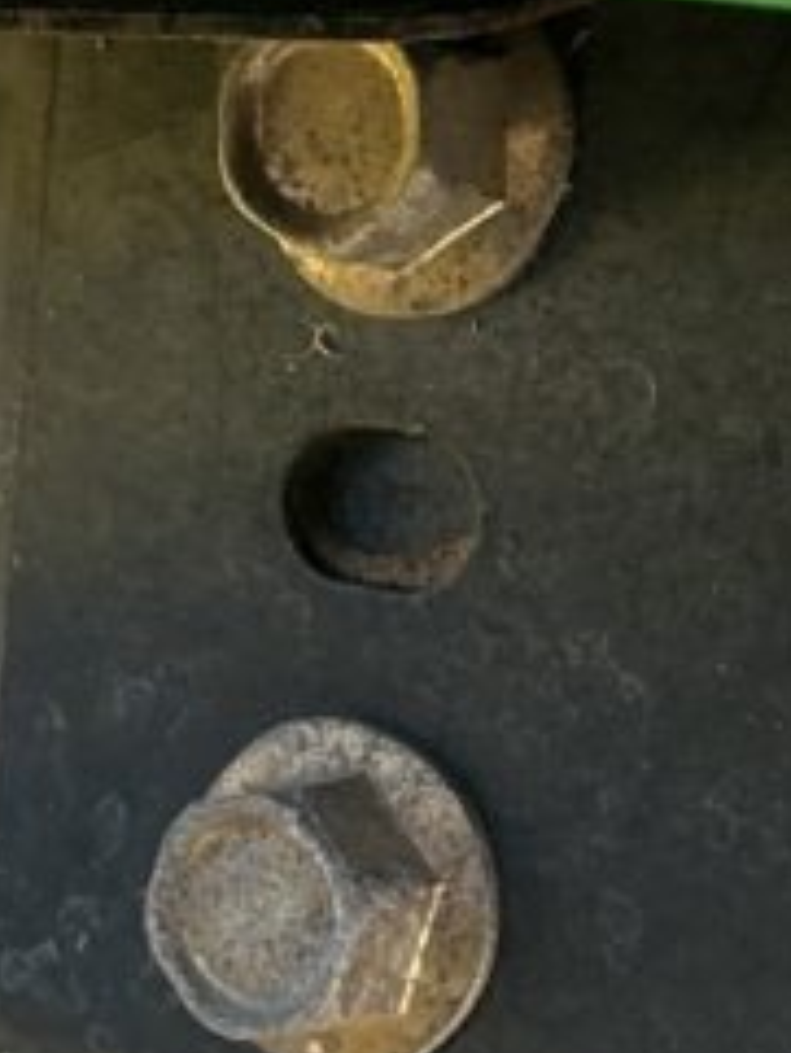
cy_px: 489
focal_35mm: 119
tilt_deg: -5.7
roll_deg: -5.9
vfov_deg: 16.5
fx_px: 3622
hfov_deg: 12.4
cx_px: 118
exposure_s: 1/122
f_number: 1.8
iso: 20
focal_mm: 3
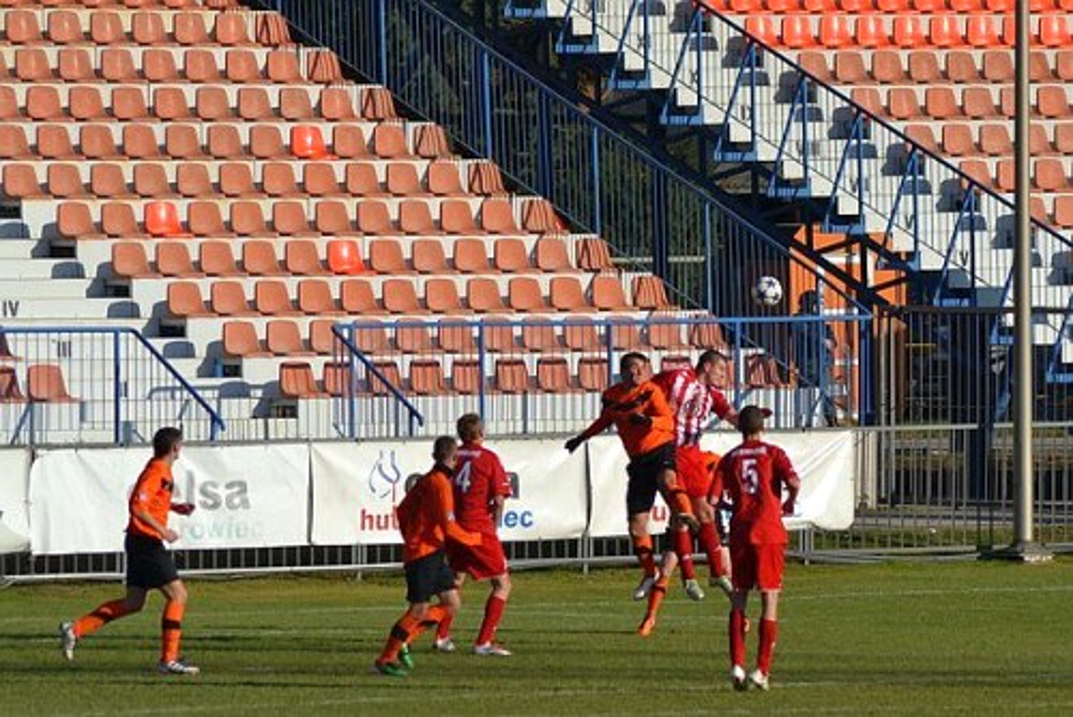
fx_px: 10736
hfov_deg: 5.7
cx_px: 536
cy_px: 358
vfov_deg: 3.8
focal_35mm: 360
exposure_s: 1/2000
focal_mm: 240
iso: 400
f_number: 7.1
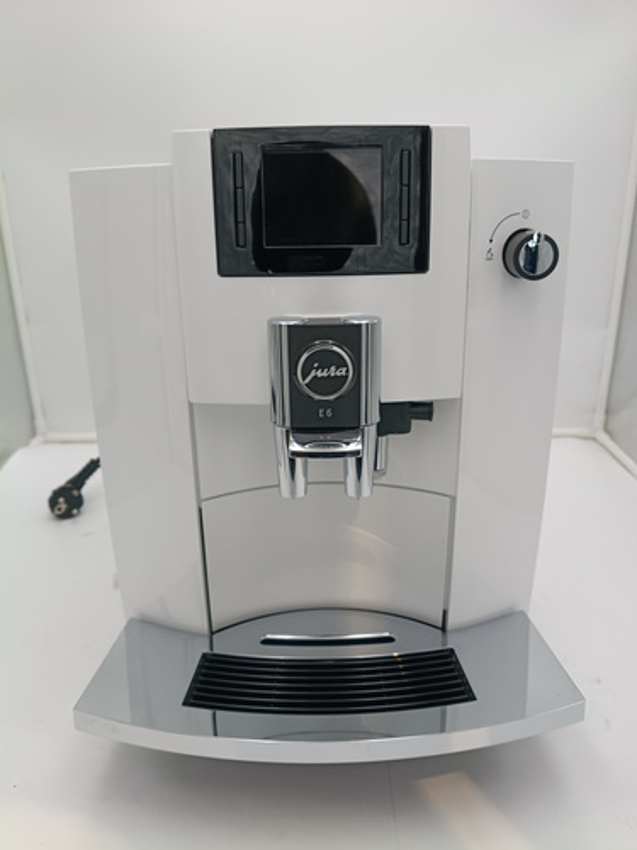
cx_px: 318
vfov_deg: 67.3
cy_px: 425
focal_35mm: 26
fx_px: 638
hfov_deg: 53.1
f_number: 1.8
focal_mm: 4.81
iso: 143
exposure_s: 1/165
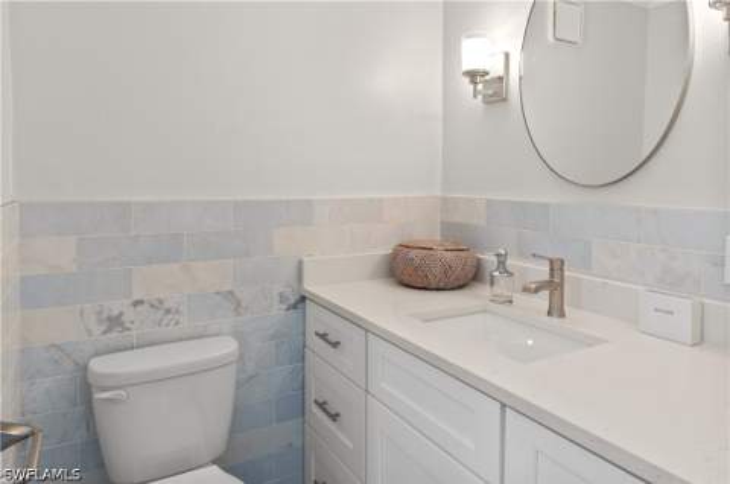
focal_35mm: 22
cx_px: 365
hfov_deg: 77.4
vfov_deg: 55.9
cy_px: 242
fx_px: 455
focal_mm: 15
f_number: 8
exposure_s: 1/3
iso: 200
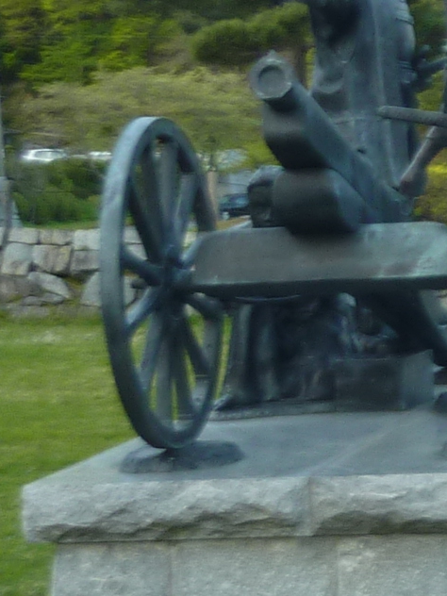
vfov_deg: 18.4
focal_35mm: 107
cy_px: 302
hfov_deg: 13.3
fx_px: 1842
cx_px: 613
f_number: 3.3
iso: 80
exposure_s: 1/100
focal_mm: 4.1
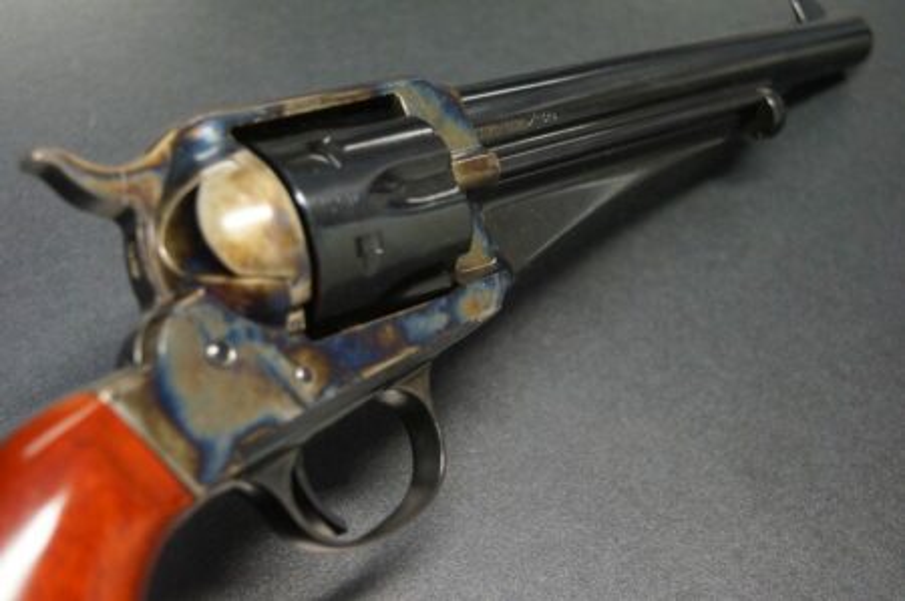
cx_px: 452
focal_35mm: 52
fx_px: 1318
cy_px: 300
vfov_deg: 25.7
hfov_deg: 37.9
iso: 2000
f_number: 4.5
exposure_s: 1/60
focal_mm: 35
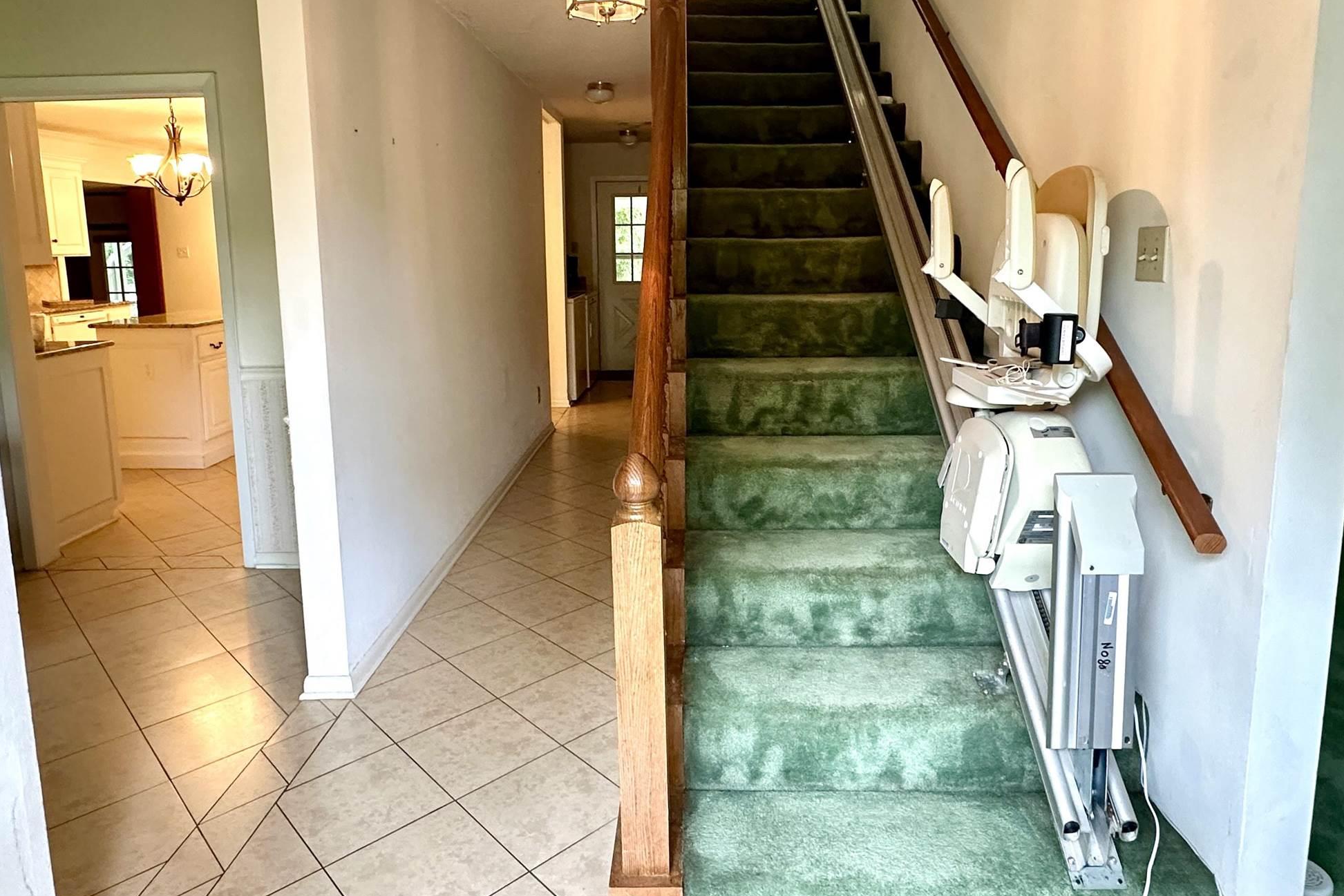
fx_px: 859
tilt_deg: -7.6
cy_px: 363
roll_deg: +0.3
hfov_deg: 76.1
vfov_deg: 54.8
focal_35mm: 23
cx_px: 674
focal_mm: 2.22
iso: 320
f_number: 2.2
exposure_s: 1/60
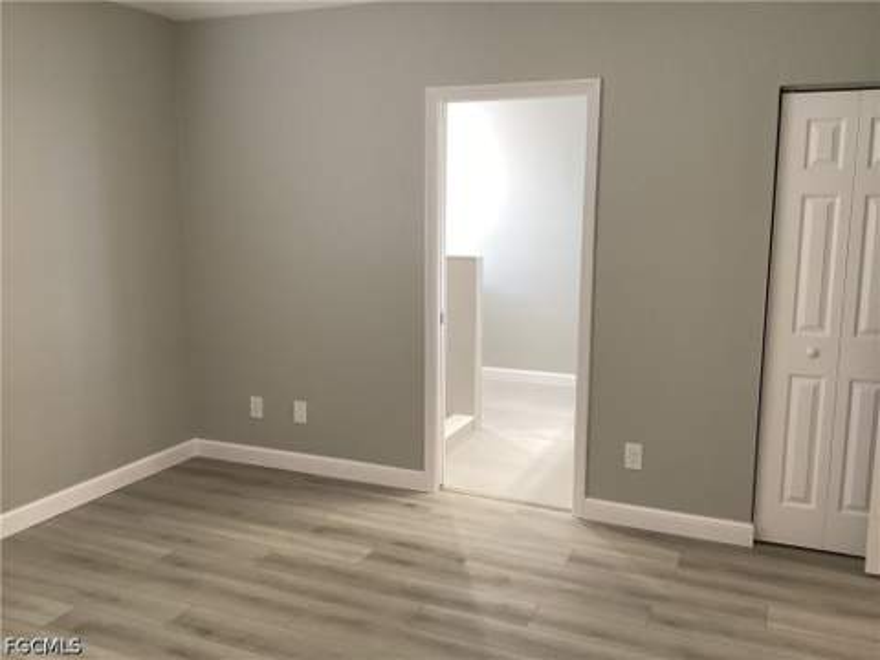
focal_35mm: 31
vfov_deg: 45.4
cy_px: 330
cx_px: 440
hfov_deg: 58.4
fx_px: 788
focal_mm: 3.3
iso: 125
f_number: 2.4
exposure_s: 1/60
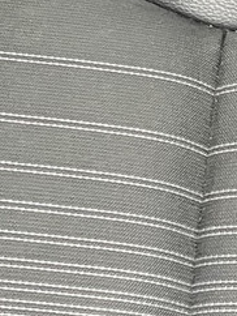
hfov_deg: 7.8
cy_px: 89
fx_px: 1686
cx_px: 415
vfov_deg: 10.7
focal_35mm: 185
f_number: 1.8
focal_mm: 3.99
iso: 200
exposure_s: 1/60
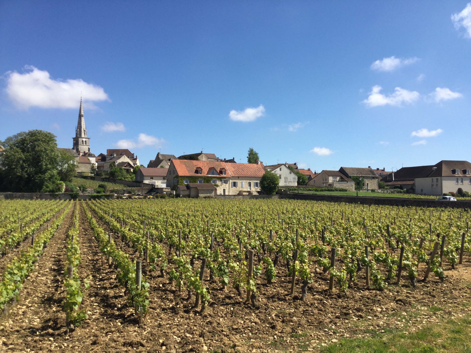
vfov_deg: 45.4
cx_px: 236
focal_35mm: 31
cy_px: 176
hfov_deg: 58.4
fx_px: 422
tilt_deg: +2.2
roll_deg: +0.0
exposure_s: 1/1274
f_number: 2.4
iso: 25
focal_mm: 3.3
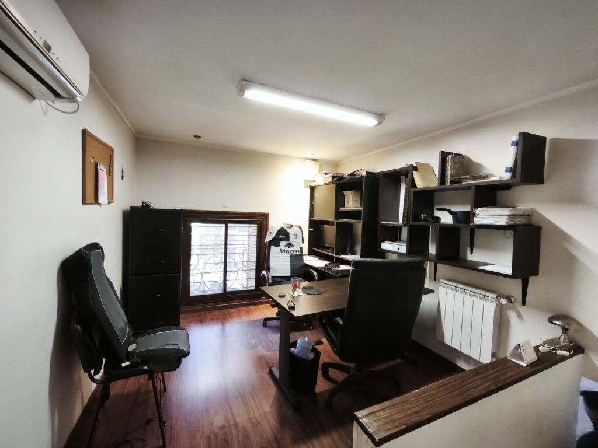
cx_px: 299
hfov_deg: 98.2
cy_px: 224
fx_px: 259
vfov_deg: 81.7
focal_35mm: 15
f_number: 2.2
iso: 320
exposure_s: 1/33.3
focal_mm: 1.91
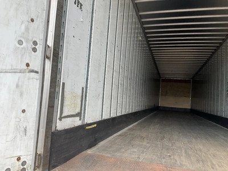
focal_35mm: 29
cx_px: 114
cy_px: 86
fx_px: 191
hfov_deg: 61.7
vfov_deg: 48.2
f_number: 1.8
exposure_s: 1/236
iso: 20
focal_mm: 3
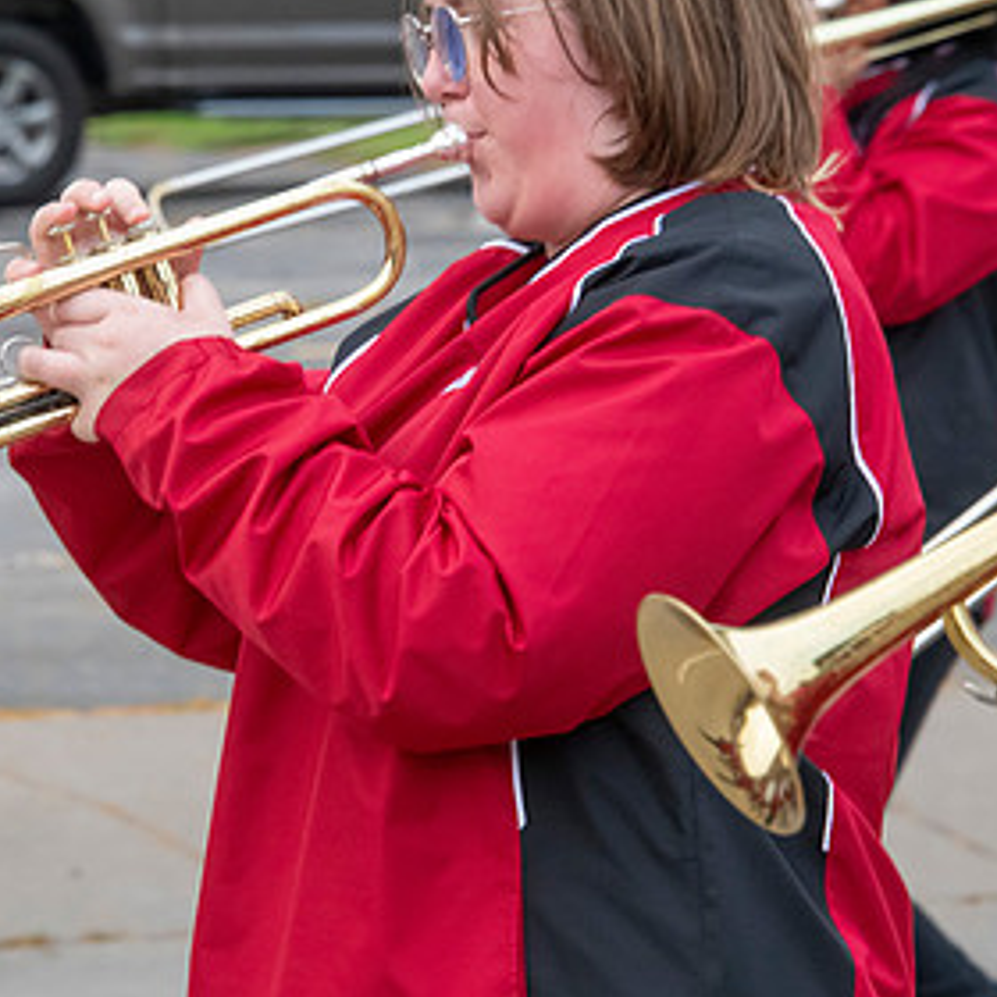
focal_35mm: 335
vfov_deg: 5.2
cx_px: 335
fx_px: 10916
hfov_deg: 5.2
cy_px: 436
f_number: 11
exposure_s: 1/250
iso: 3200
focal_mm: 190
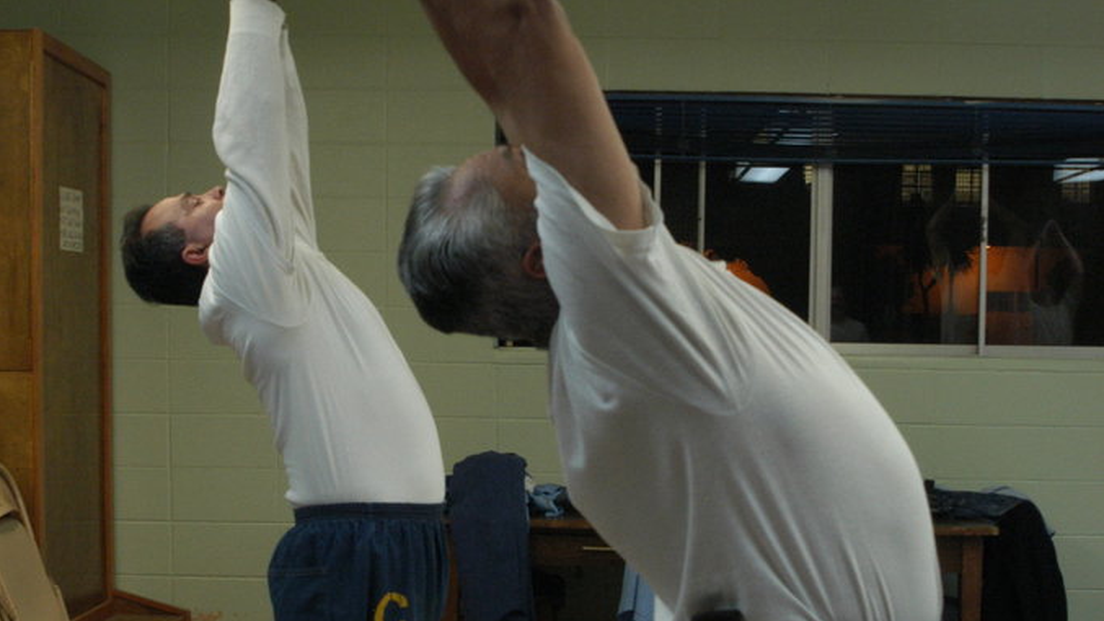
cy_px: 455
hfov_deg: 36.6
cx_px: 552
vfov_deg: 20.9
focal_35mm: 57
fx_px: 1669
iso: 1000
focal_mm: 24
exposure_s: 1/50
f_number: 5.6
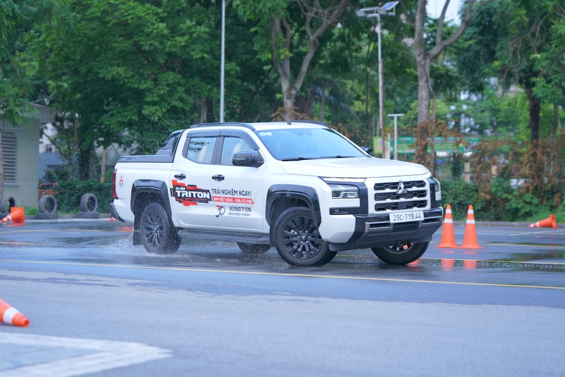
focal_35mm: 76
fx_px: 1193
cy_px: 188
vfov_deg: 18.0
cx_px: 282
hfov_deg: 26.6
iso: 1250
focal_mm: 76
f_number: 2.5
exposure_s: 1/800
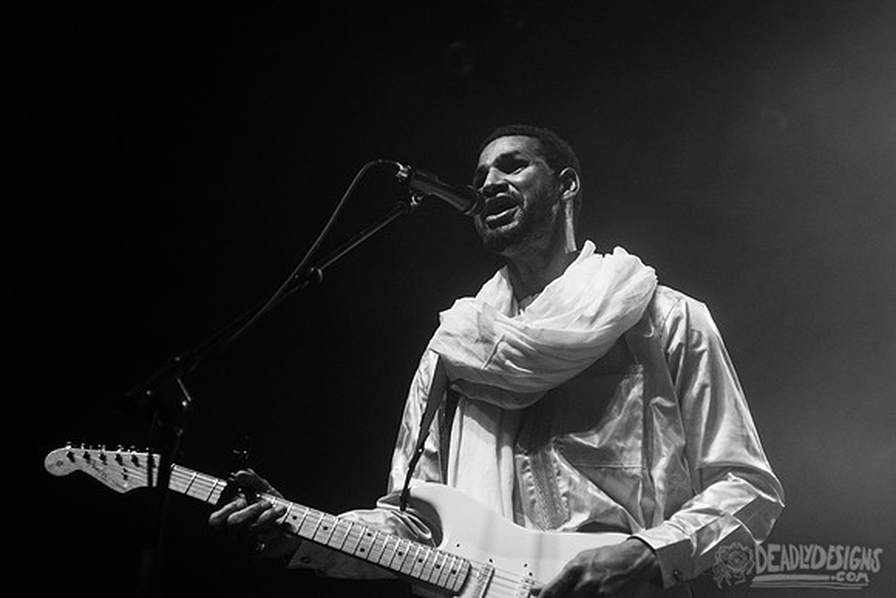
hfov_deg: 28.8
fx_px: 1743
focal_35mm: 70
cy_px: 299
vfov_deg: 19.5
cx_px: 448
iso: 2500
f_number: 3.2
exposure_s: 1/250
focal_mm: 70
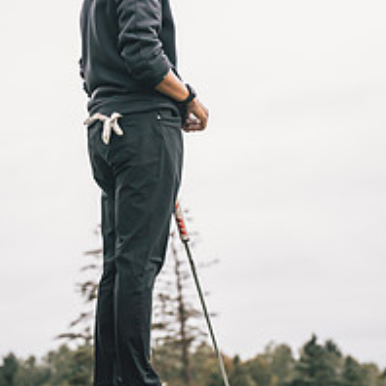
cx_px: 207
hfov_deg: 12.4
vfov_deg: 12.4
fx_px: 1779
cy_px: 175
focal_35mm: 141
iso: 800
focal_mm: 73
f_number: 3.5
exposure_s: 1/4000
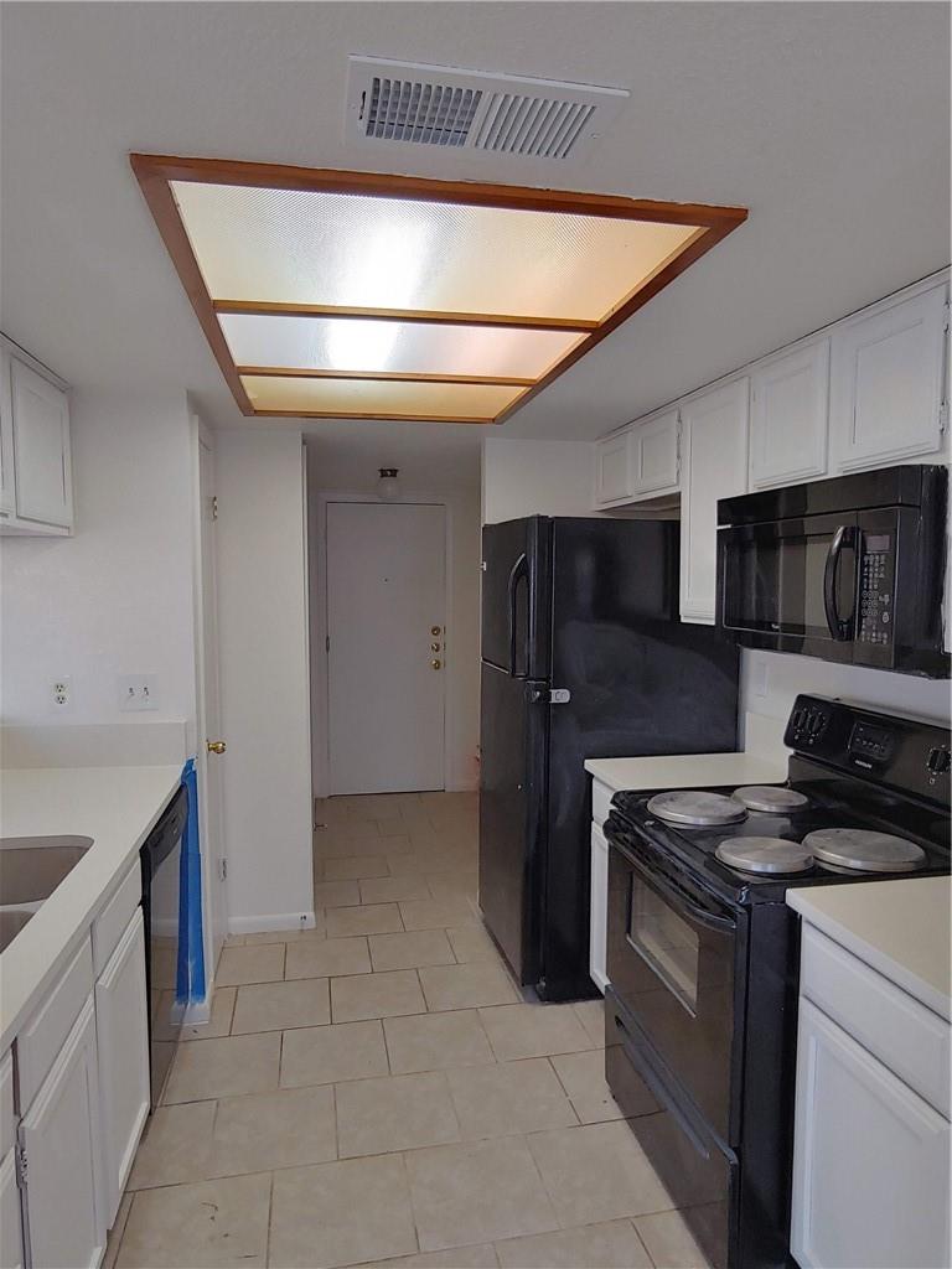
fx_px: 733
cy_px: 634
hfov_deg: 66.0
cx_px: 476
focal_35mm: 20
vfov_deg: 81.7
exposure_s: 1/40
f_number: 1.9
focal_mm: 2.18
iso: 50
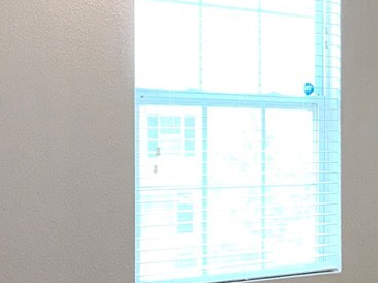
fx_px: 1146
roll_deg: -0.7
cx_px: 445
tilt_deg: -1.2
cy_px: 160
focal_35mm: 105
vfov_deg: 14.1
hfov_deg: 17.9
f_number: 1.78
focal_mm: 6.76
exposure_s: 1/240
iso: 125
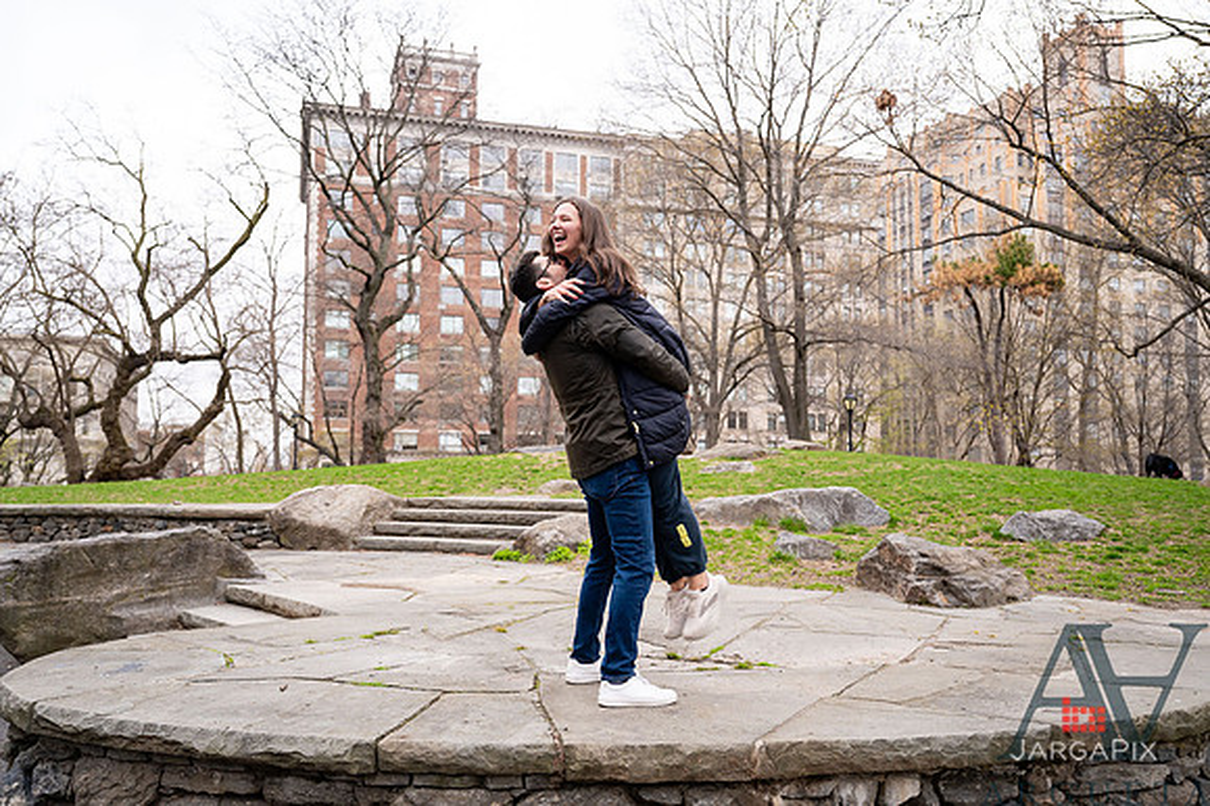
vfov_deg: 44.0
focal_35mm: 30
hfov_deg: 62.5
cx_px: 593
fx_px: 998
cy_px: 400
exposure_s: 1/200
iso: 400
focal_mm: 28.5
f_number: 3.2
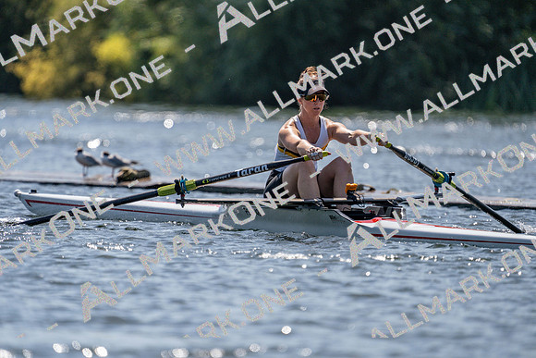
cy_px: 179
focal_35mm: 600
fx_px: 8935
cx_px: 268
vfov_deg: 2.3
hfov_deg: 3.4
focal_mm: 600
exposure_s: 1/2000
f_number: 6.3
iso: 250
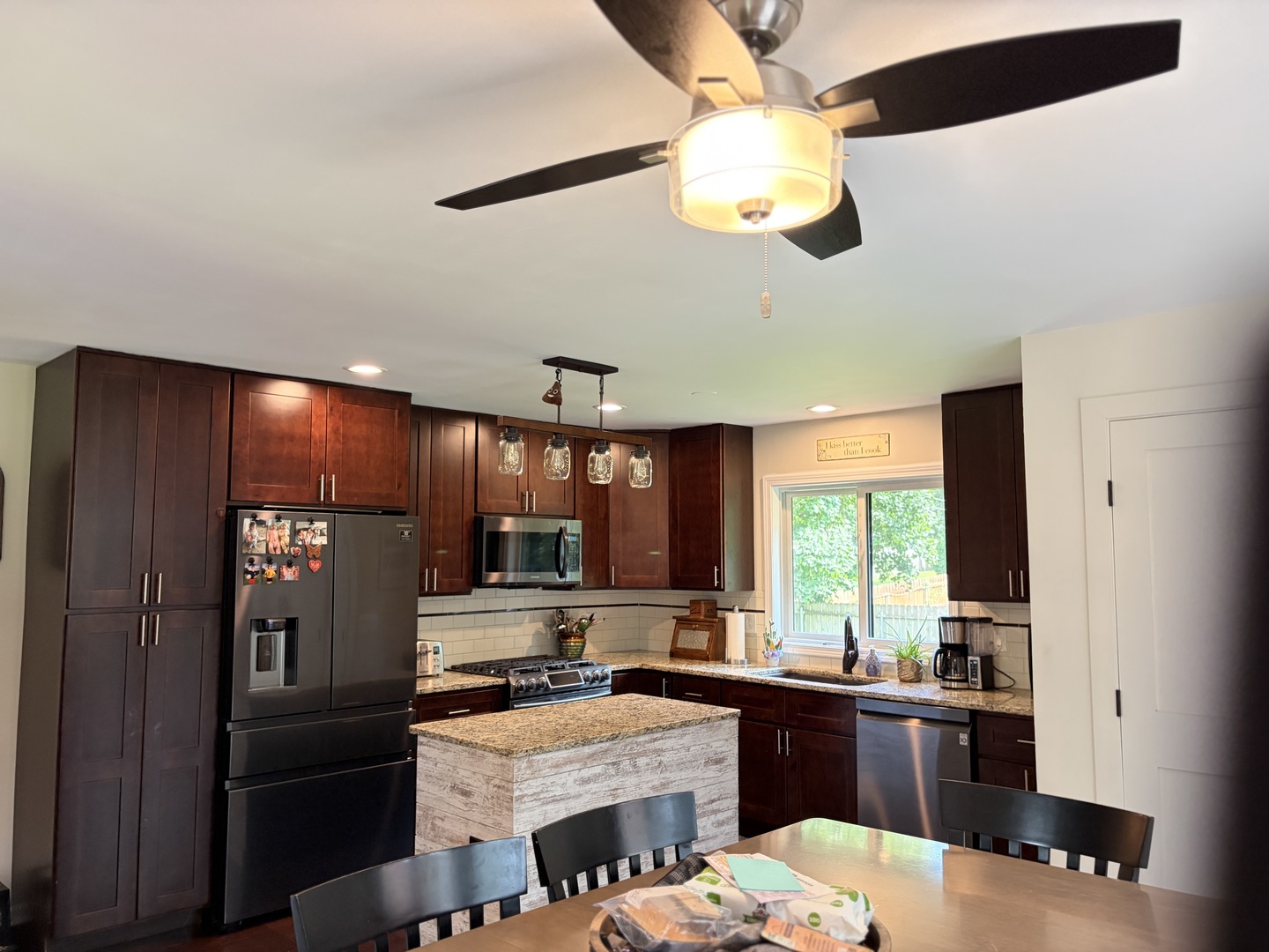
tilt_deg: +5.6
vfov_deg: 53.1
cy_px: 476
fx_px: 953
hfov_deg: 67.3
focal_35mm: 26
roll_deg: -0.2
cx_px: 634
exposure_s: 1/60
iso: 500
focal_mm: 5.96
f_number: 1.6
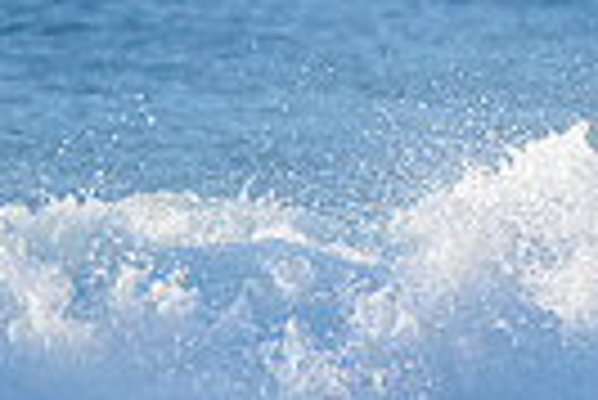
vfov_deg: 0.6
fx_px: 36152
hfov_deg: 0.9
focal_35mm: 2174
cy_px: 56
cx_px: 1142
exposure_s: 1/2000
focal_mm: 500
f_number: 5.6
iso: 360
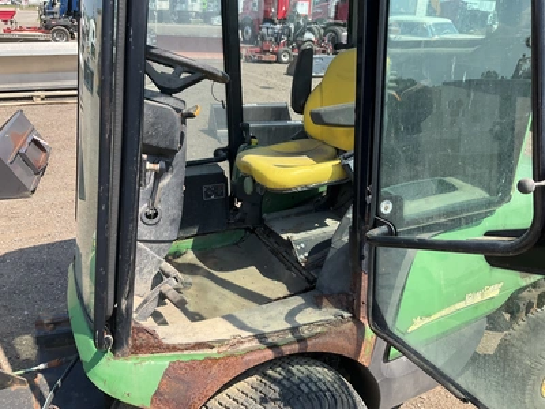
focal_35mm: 29
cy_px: 204
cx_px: 272
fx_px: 457
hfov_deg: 61.7
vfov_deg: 48.2
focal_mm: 3
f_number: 1.8
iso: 25
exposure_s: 1/749
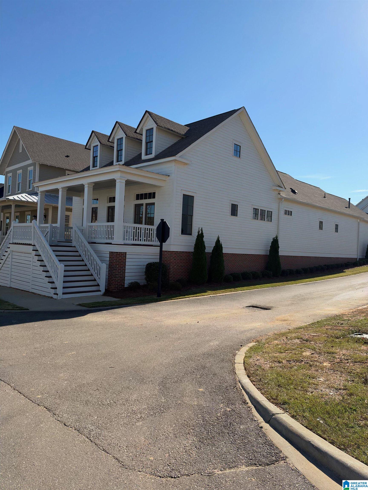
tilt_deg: +0.5
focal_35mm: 24
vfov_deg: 71.6
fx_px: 340
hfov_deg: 56.8
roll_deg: -2.6
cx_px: 184
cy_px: 245
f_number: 1.8
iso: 64
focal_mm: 6.93
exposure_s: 1/4587
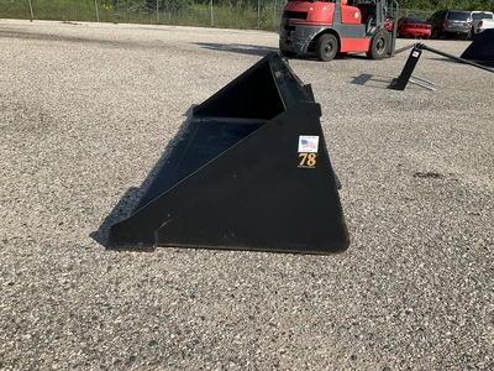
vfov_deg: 48.2
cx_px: 247
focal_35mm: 29
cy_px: 186
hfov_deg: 61.7
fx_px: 414
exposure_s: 1/1577
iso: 25
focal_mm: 3
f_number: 1.8
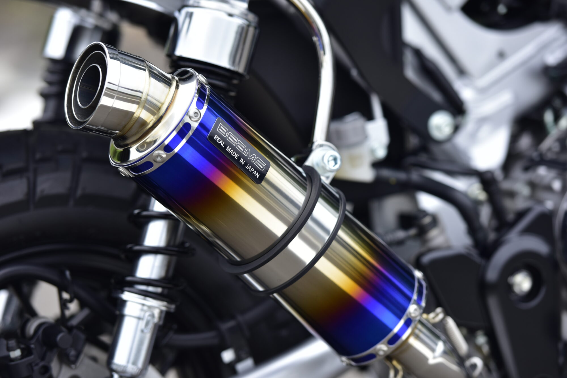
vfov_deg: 8.9
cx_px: 284
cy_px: 189
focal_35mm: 155
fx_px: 2442
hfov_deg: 13.2
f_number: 4
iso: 250
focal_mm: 155
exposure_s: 1/1000
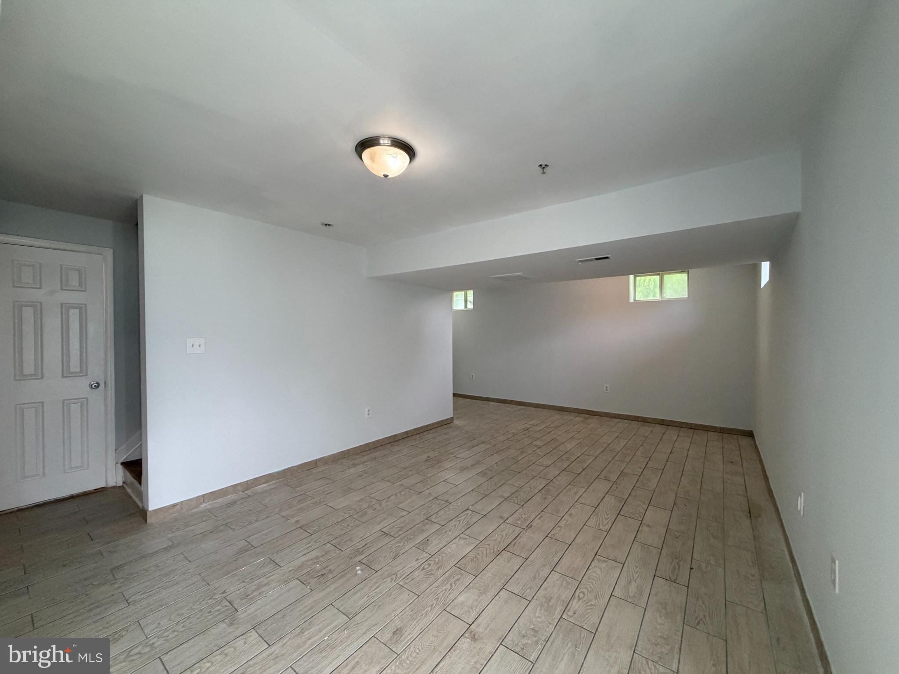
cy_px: 337
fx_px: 364
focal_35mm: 14
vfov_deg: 85.7
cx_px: 450
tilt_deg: -1.0
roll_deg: +0.1
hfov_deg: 102.1
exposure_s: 1/120
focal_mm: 2.22
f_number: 2.2
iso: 320
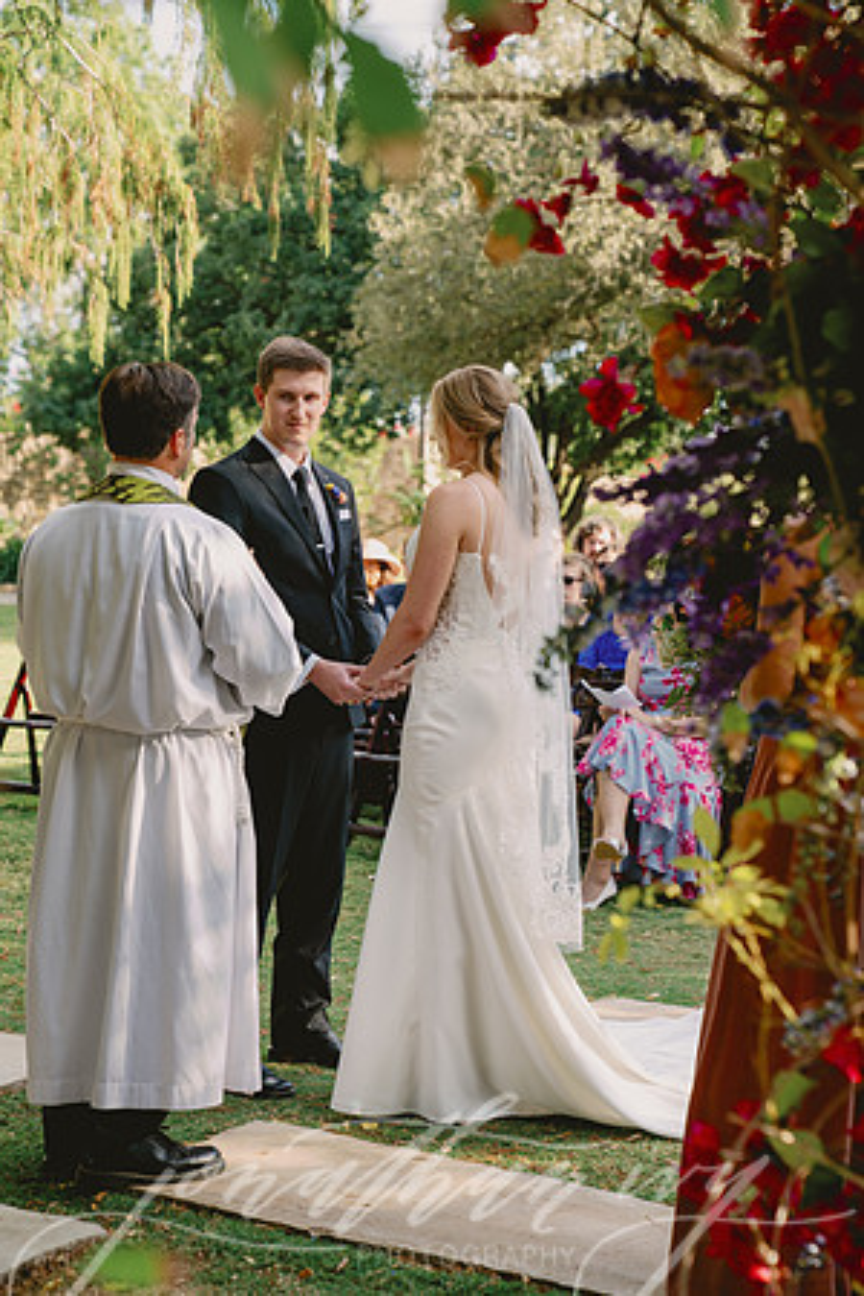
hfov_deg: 19.5
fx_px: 2520
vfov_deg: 28.8
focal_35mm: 70
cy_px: 648
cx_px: 432
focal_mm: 70
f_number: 4
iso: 200
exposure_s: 1/250
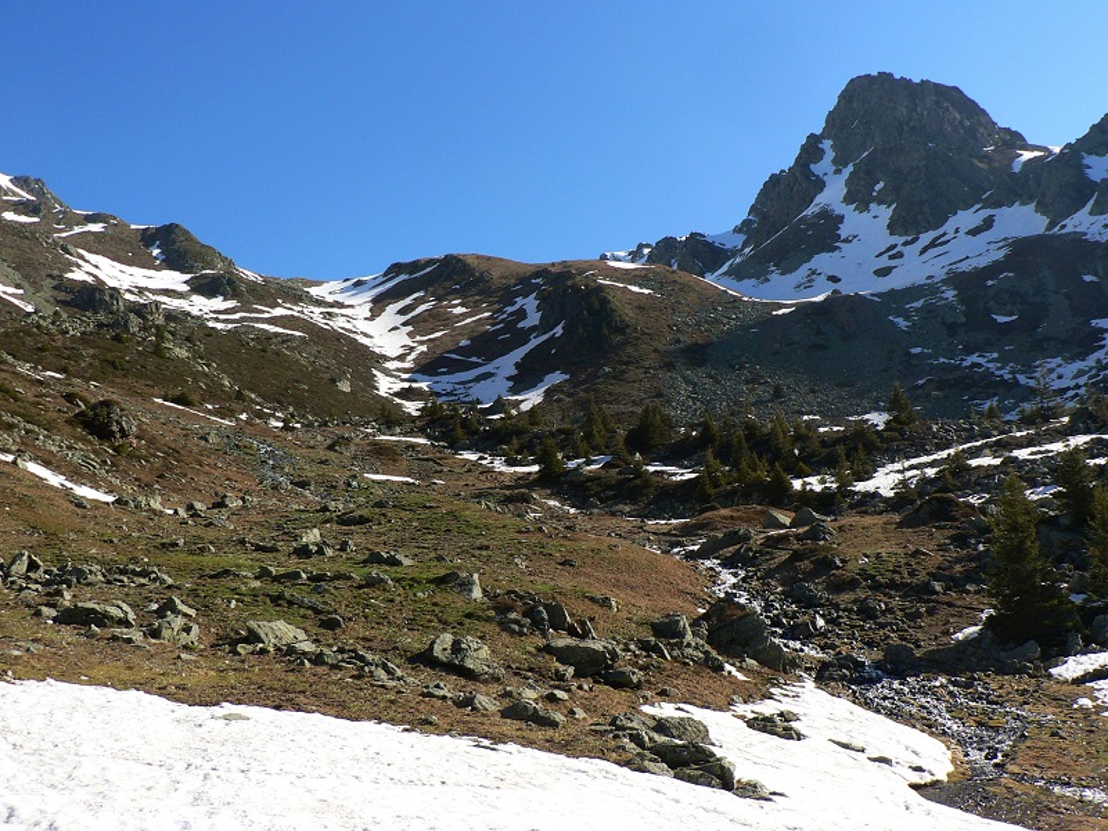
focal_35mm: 36
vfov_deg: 39.7
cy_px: 416
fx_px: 1152
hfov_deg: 51.4
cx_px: 554
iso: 80
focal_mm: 6
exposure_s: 1/400
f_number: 4
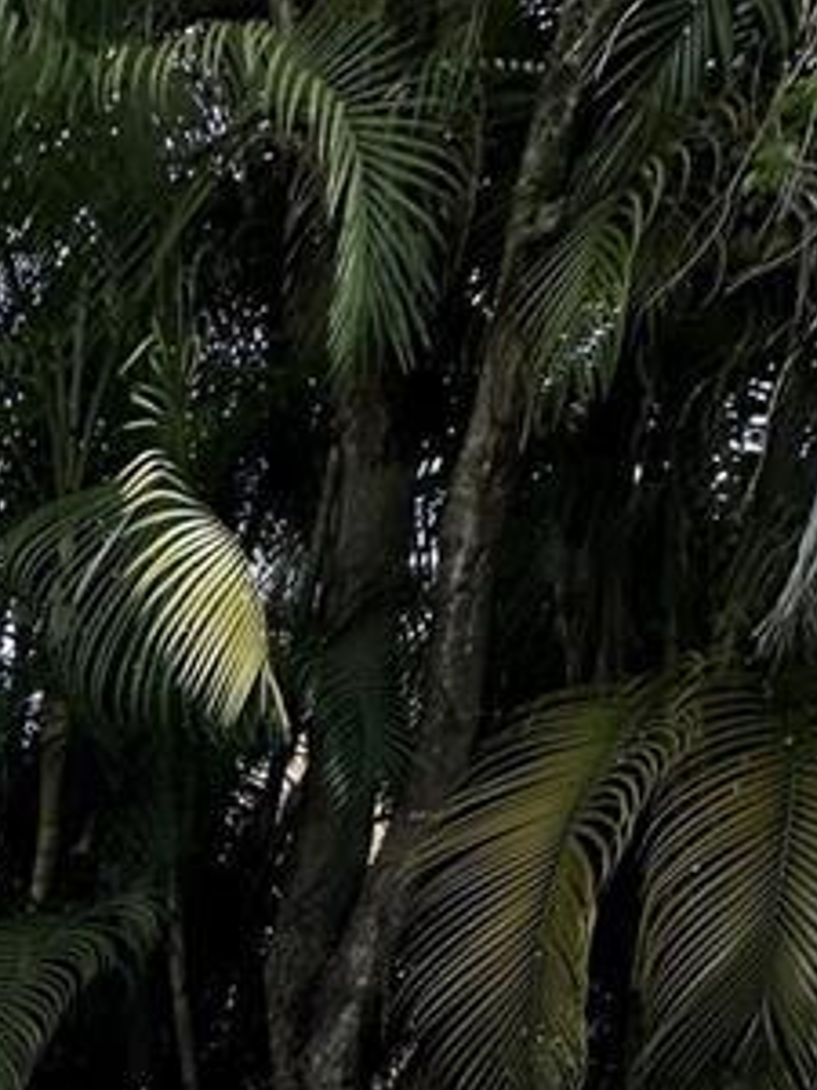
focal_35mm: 56
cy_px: 1769
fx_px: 1762
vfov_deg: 24.0
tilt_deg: -18.9
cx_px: -537
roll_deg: +0.2
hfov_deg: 20.6
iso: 50
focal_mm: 2.22
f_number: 2.2
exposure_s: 1/754
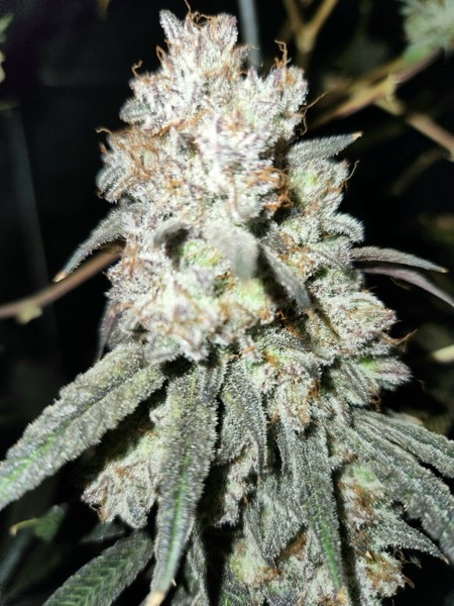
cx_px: 227
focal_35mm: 23
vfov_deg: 73.9
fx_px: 402
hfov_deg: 58.9
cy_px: 303
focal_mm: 5.4
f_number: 1.8
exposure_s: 1/50
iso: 32
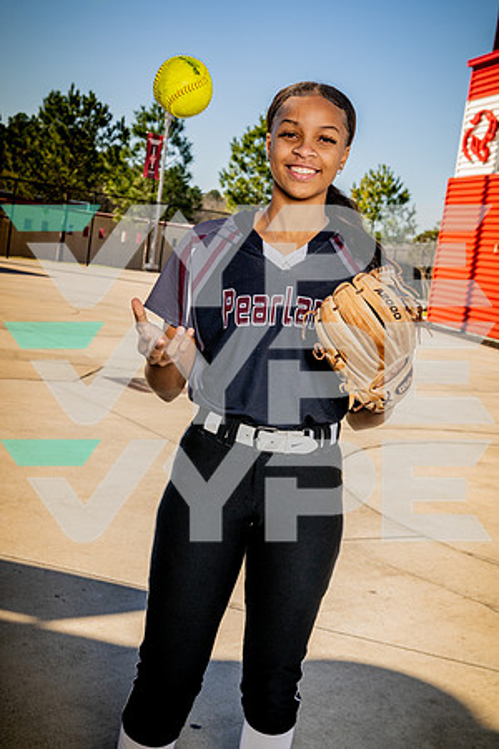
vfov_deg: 39.6
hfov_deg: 27.0
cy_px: 374
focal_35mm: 50
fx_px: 1040
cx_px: 250
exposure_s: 1/250
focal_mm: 50
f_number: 10
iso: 125
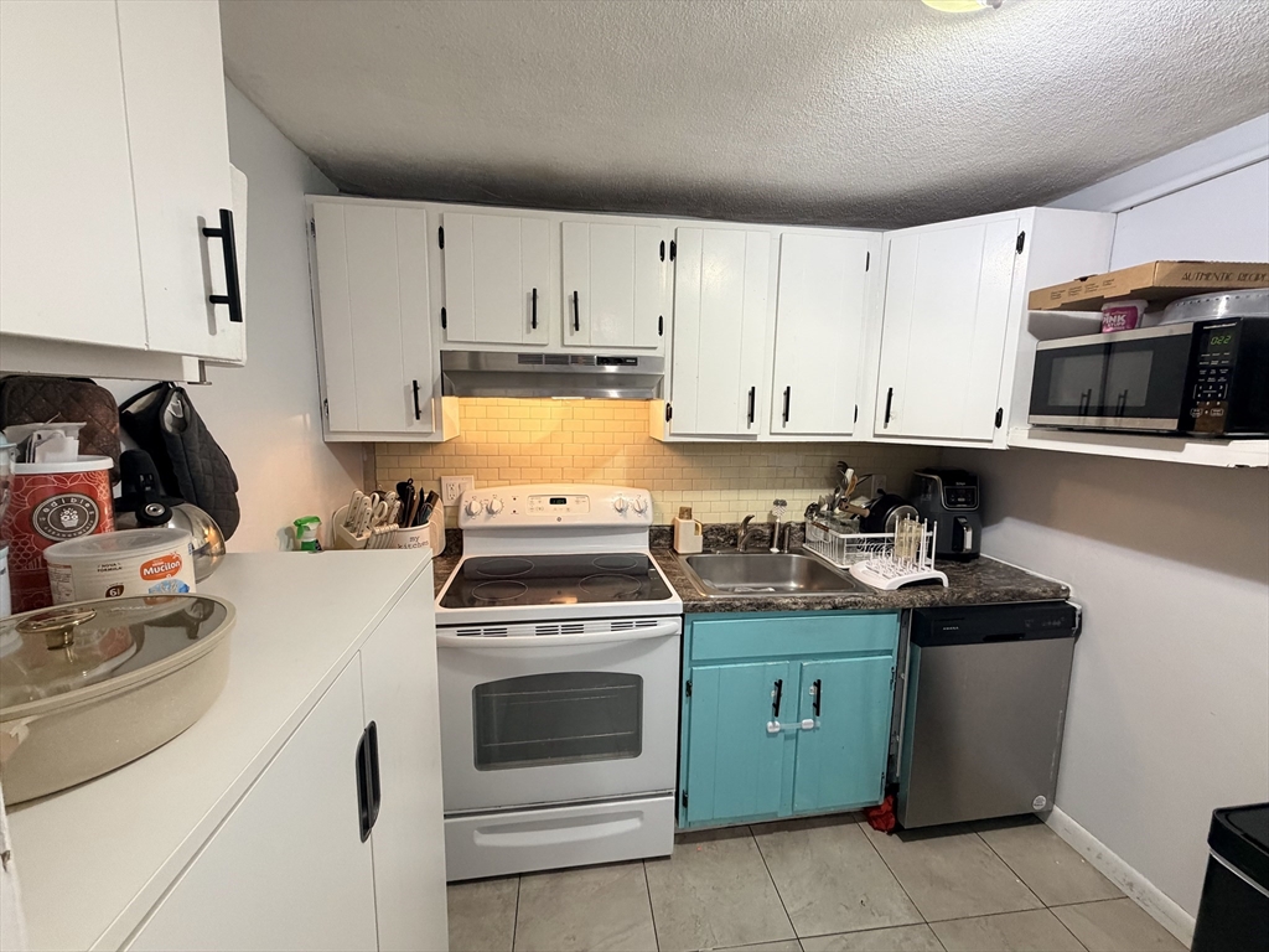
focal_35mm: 14
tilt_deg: -7.9
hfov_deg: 102.1
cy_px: 476
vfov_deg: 85.7
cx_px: 634
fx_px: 513
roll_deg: -0.1
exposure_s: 1/60
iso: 320
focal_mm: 2.22
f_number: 2.2
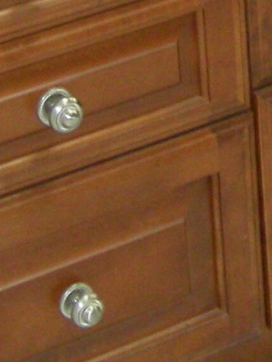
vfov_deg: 9.5
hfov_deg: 7.2
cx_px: 550
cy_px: -294
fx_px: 2084
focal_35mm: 199
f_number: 3.5
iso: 200
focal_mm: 6.3
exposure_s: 1/11.8
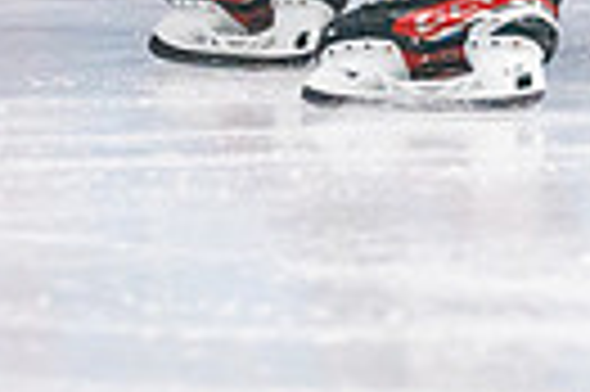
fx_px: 20395
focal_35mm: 1246
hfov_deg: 1.7
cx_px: 329
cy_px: -117
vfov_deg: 1.1
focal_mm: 200
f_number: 2.8
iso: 4000
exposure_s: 1/1600
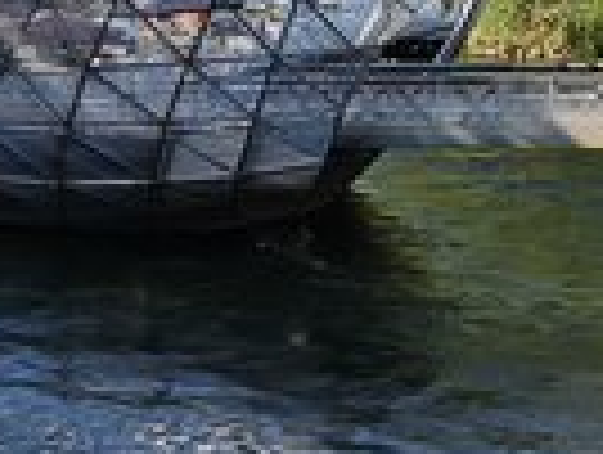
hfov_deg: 14.0
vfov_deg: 10.7
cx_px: 716
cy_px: -99
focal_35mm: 137
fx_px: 2391
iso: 25
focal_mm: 5.4
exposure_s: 1/1332
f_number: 1.8
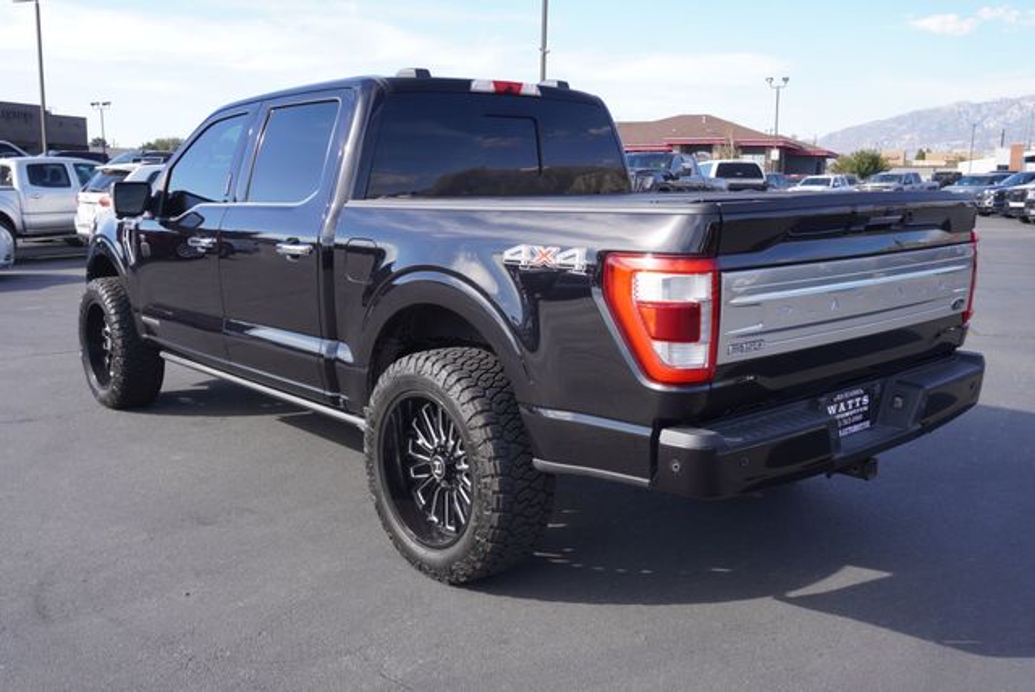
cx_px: 518
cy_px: 346
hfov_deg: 57.2
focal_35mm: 33
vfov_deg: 40.0
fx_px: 950
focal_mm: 22
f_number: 6.3
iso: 100
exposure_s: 1/125
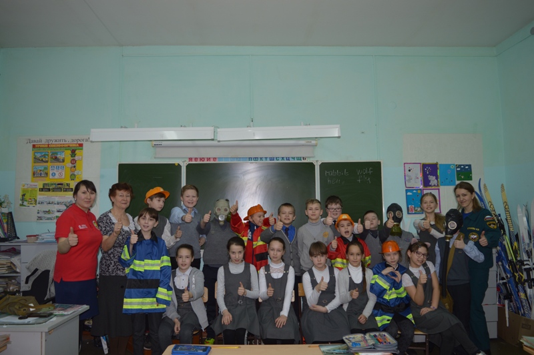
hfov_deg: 67.4
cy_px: 178
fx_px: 400
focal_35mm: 27
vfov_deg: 47.9
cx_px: 267
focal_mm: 18
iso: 100
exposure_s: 1/40
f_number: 3.5
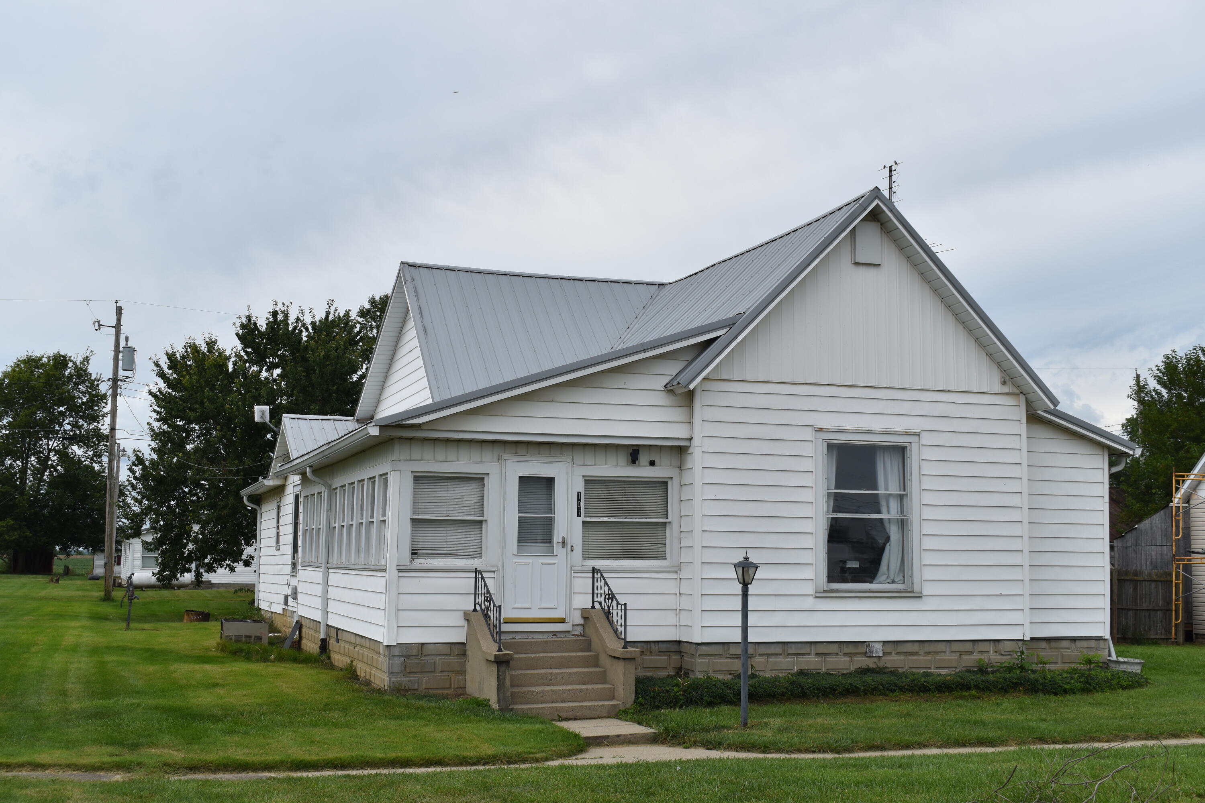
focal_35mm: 45
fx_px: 1506
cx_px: 602
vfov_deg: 29.9
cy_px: 402
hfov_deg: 43.6
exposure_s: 1/320
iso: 100
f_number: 9
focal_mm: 30
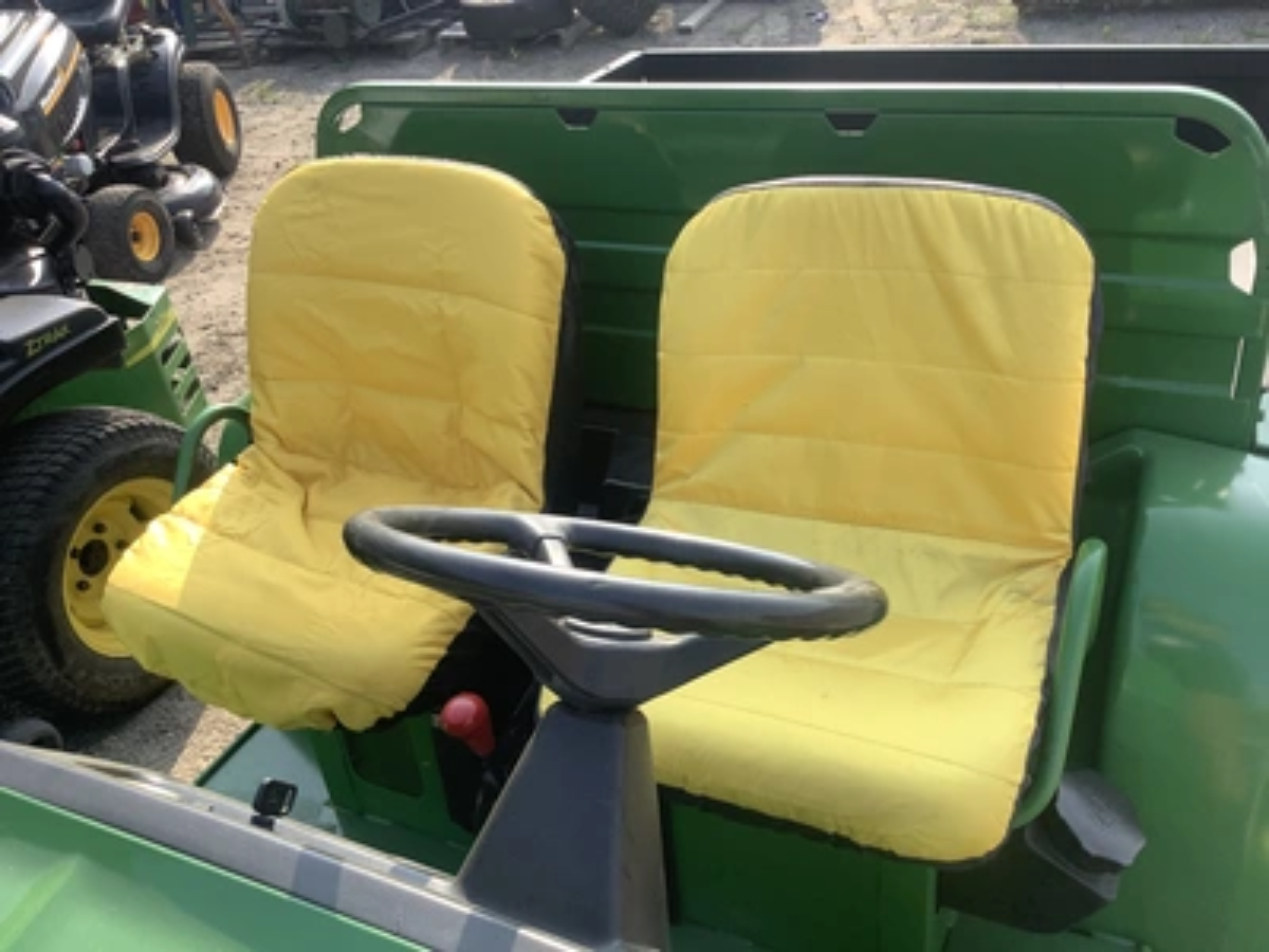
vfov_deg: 45.4
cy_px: 476
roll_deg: +7.4
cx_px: 634
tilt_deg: -35.5
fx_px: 1136
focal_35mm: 31
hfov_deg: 58.4
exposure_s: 1/399
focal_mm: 3.3
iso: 25
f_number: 2.4
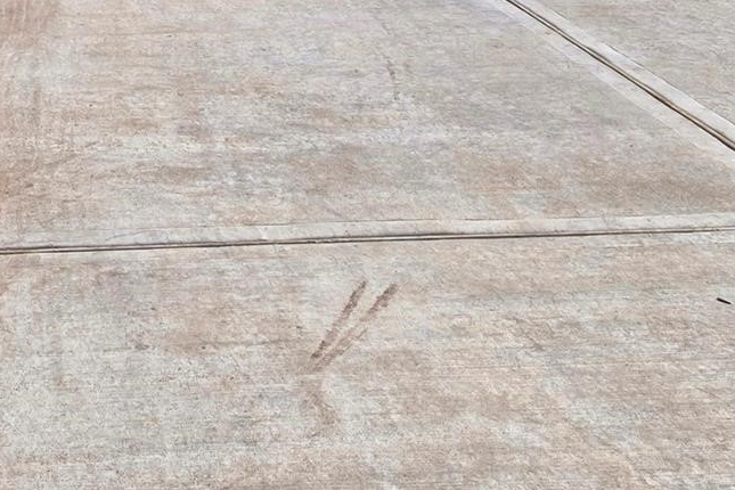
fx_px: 1490
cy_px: -271
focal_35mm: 73
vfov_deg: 16.7
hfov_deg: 26.7
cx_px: 70
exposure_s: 1/500
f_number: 8
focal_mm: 15.1
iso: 250
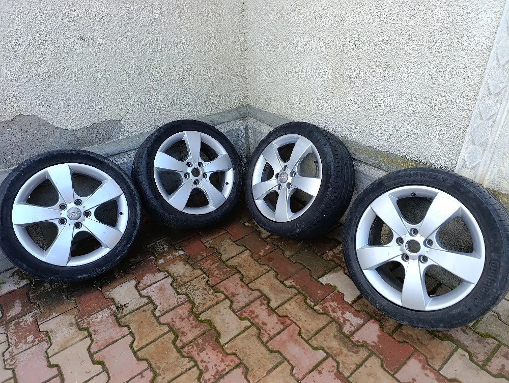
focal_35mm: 23
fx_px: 339
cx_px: 254
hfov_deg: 73.8
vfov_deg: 59.0
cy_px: 192
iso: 125
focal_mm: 6.14
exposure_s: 1/101
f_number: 1.6
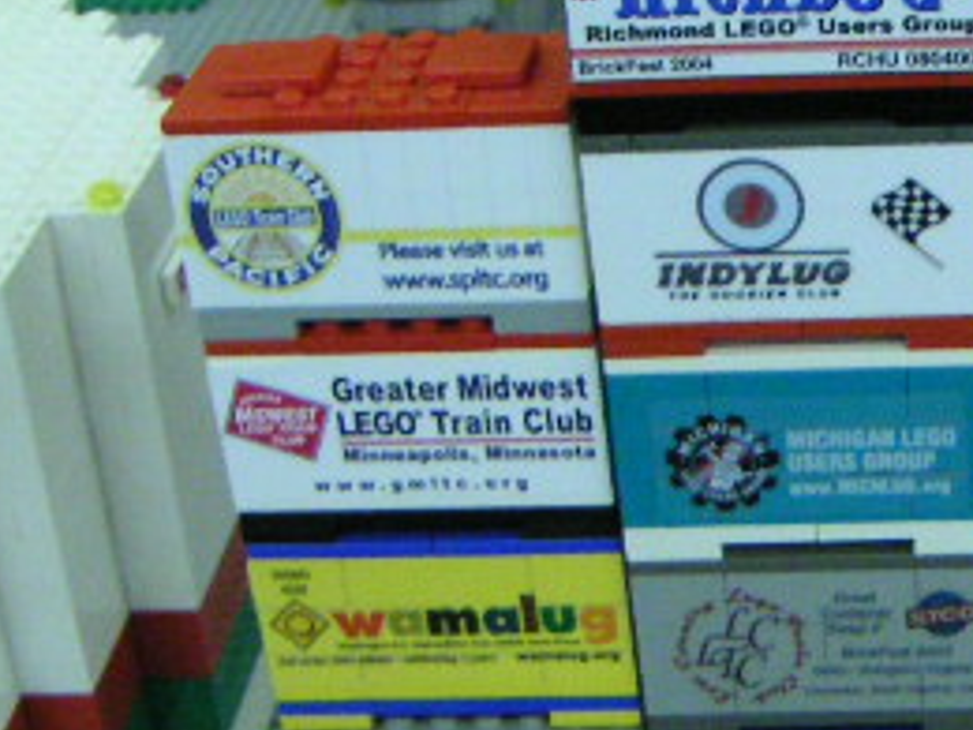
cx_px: 969
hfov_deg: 20.8
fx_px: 2558
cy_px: 614
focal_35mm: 91
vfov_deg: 16.1
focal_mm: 4.8
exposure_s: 1/45
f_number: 2.8
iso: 400
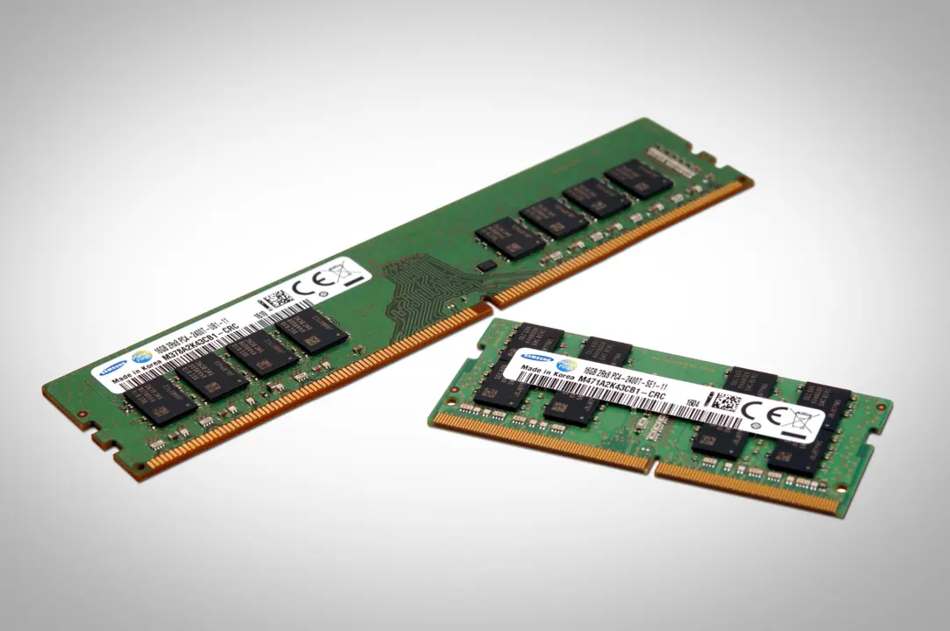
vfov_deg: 15.2
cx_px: 475
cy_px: 316
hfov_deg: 22.6
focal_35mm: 90
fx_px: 2372
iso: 200
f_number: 10
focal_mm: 60
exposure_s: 1/100
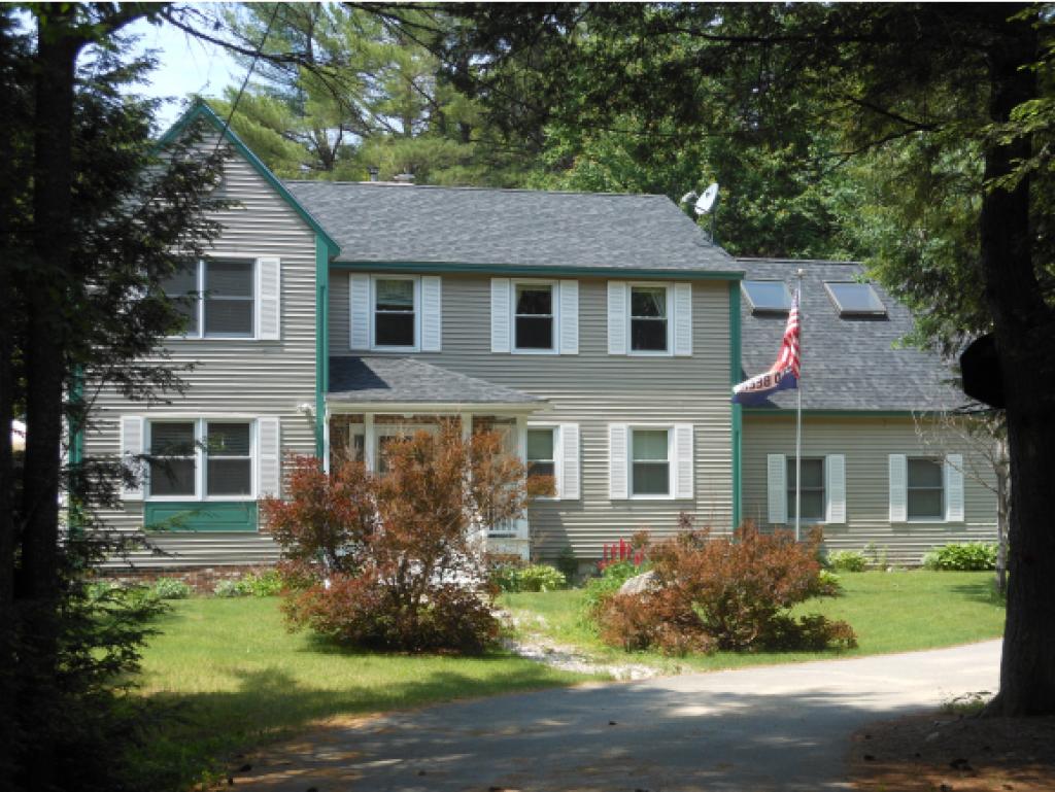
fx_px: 2012
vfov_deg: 22.3
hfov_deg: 29.4
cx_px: 528
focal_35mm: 66
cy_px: 396
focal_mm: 11.7
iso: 80
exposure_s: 1/250
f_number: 4.3
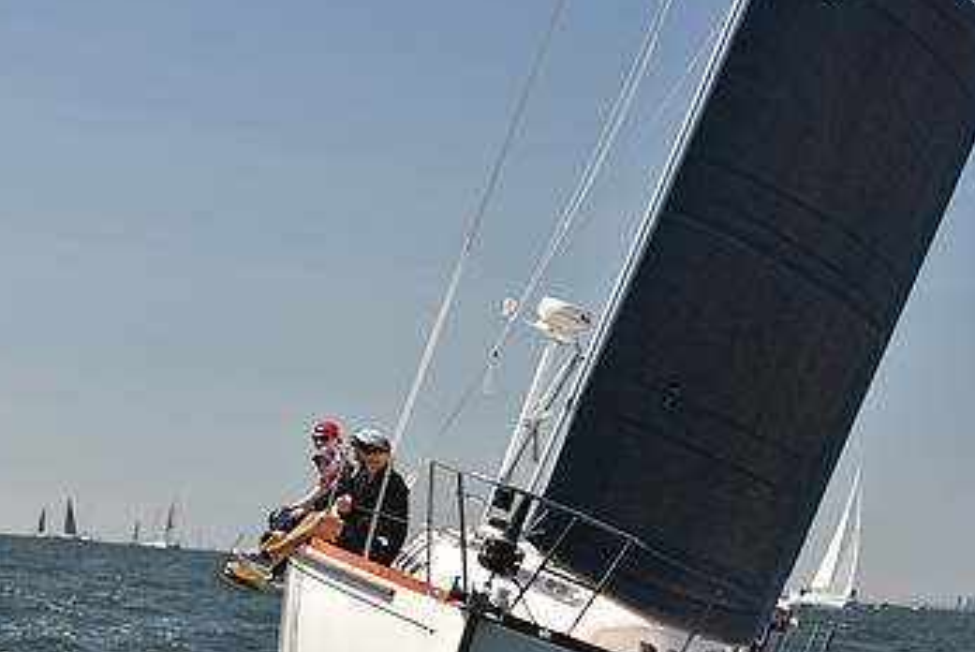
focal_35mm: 142
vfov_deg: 9.7
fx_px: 3849
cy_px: 531
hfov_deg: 14.4
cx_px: 465
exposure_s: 1/1250
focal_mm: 85
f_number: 3.5
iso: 250
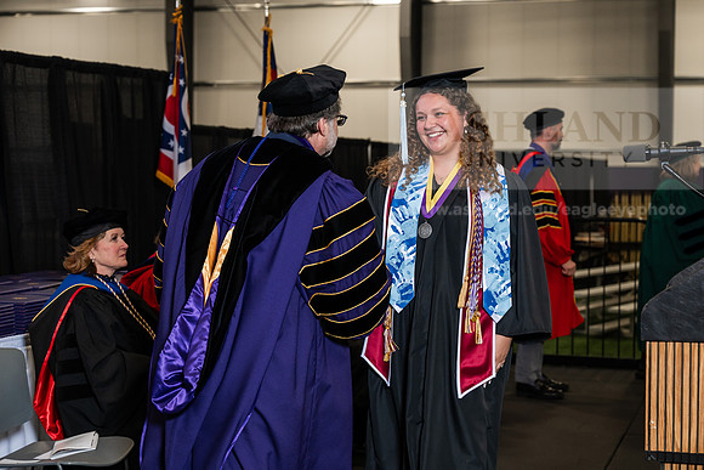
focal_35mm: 70
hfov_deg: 28.8
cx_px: 352
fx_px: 1369
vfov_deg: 19.5
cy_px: 235
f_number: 4.5
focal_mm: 70
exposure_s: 1/200
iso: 1250
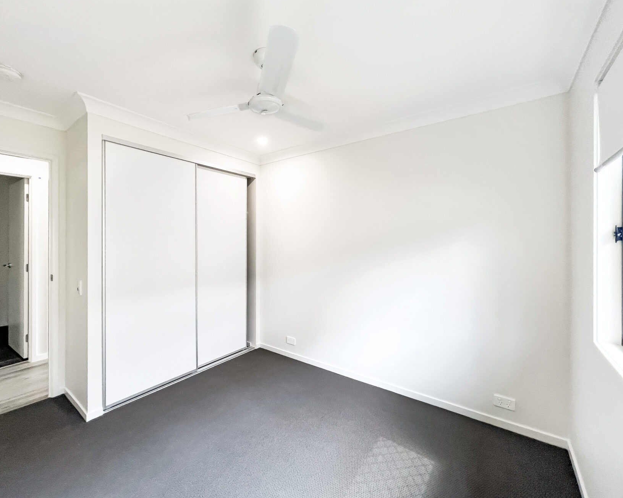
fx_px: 258
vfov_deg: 88.0
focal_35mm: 14
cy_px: 243
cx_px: 280
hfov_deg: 100.3
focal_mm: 1.57
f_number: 1.8
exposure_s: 1/100
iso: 64
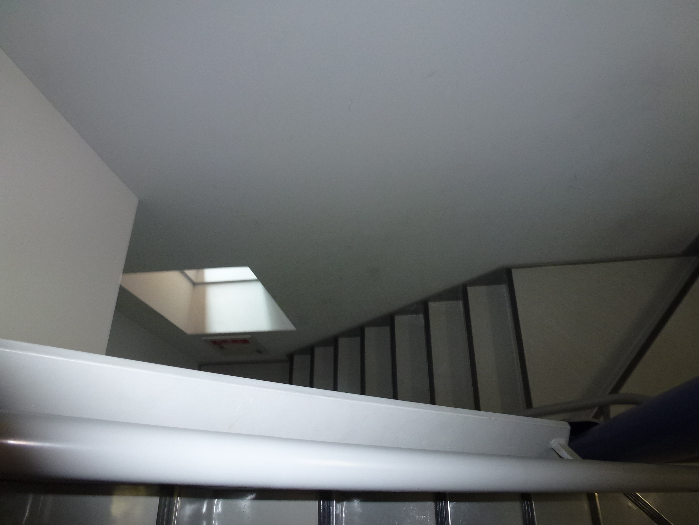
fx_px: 485
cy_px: 262
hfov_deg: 71.6
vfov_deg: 56.8
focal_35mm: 24
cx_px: 350
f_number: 3.3
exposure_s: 1/60
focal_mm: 4.3
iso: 200
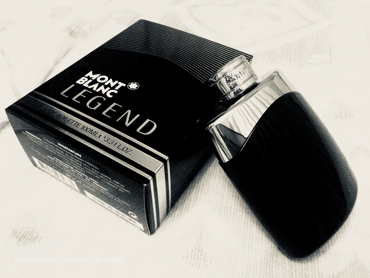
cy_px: 139
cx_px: 185
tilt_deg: -50.2
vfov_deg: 48.2
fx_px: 310
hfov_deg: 61.7
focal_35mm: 29
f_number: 2.2
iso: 640
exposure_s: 1/17
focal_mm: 4.15
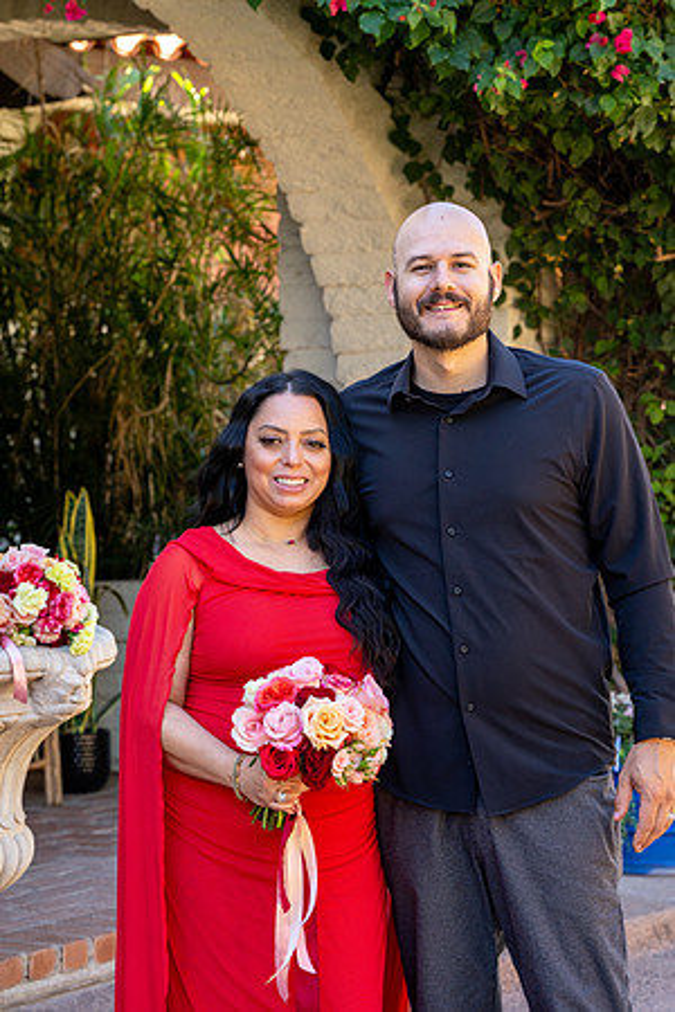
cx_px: 338
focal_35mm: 117
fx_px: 3290
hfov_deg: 11.7
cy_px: 506
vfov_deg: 17.5
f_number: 7.1
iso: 1000
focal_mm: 117
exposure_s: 1/250
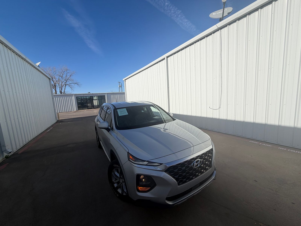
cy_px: 113
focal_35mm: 14
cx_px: 150
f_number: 2.2
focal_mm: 2.22
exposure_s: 1/1497
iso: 20
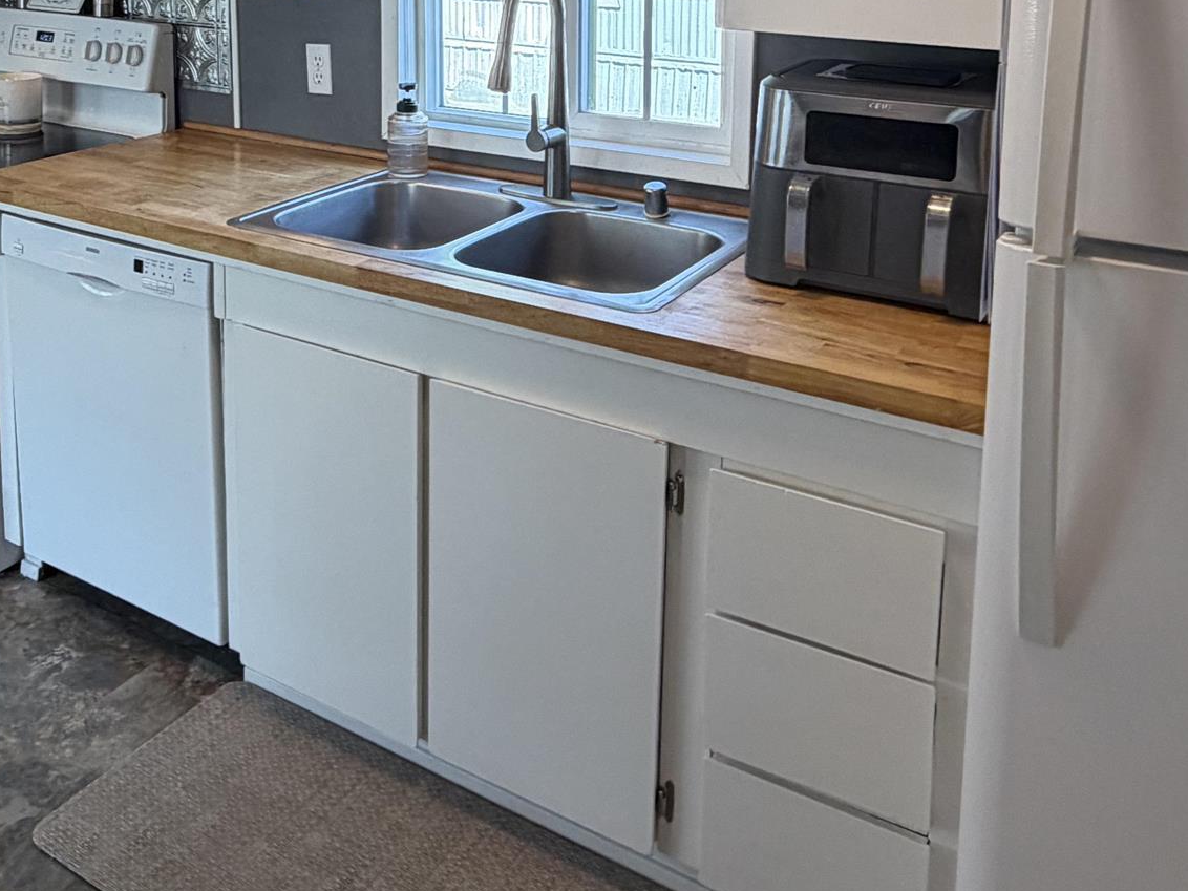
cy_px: 73
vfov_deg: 35.3
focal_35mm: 38
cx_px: 394
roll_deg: +0.8
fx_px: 1304
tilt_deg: -10.5
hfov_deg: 48.1
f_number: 2.2
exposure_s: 1/120
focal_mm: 2.22
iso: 125
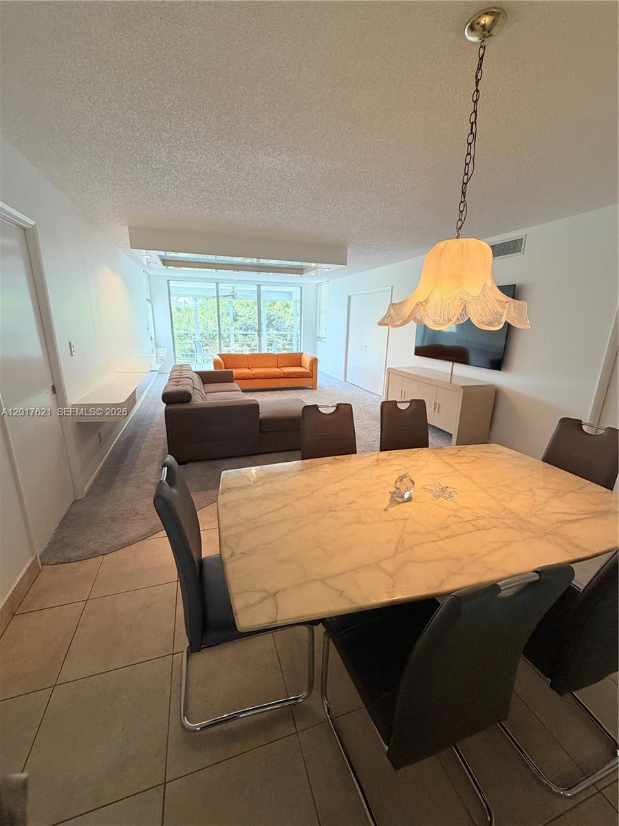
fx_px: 334
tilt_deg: -15.6
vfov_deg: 102.1
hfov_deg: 85.7
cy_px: 413
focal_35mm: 14
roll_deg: -1.2
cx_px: 310
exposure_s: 1/120
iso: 125
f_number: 2.2
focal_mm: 2.22
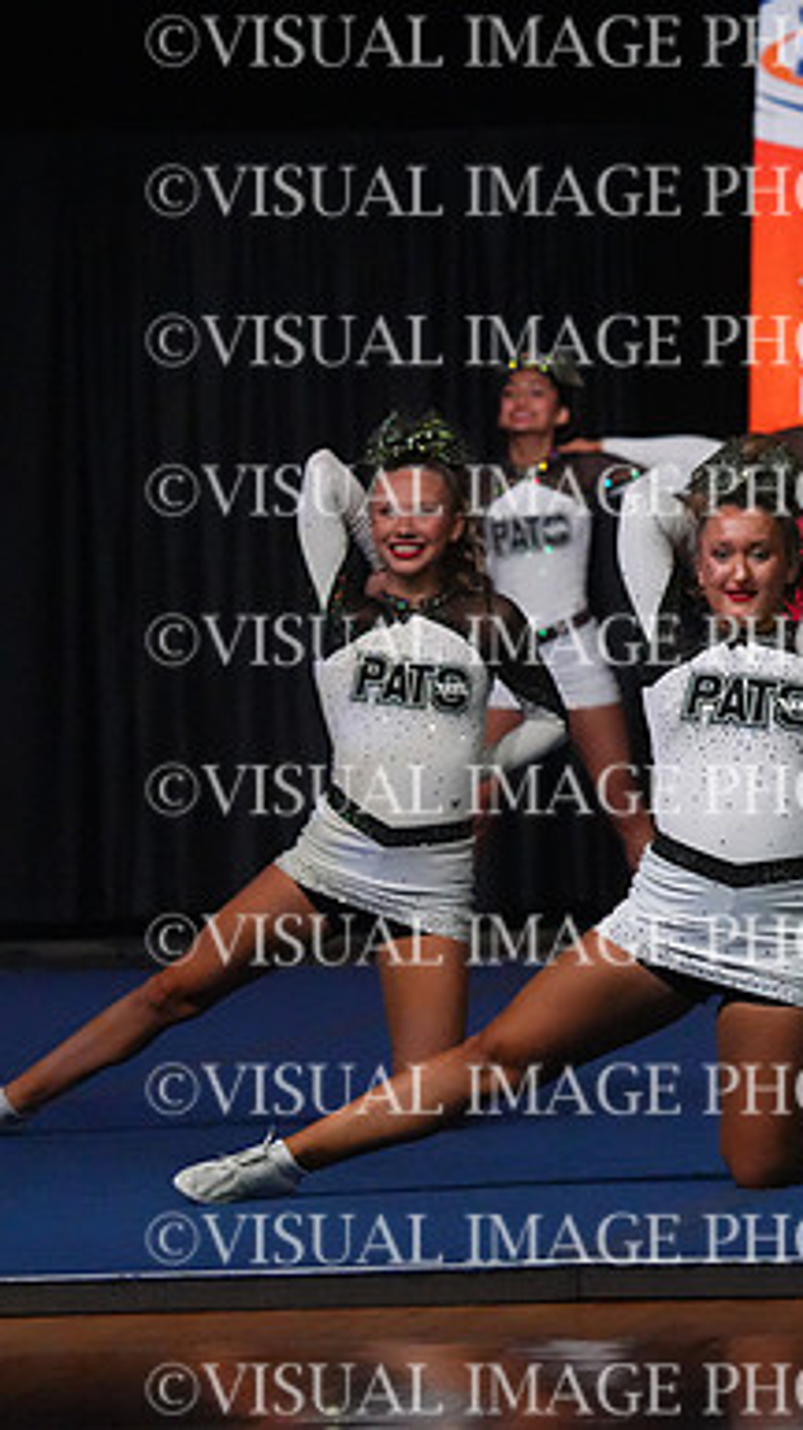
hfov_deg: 3.8
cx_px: 684
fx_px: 11985
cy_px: 715
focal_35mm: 316
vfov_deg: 6.8
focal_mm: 200
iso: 16000
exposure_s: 1/1250
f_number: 5.6
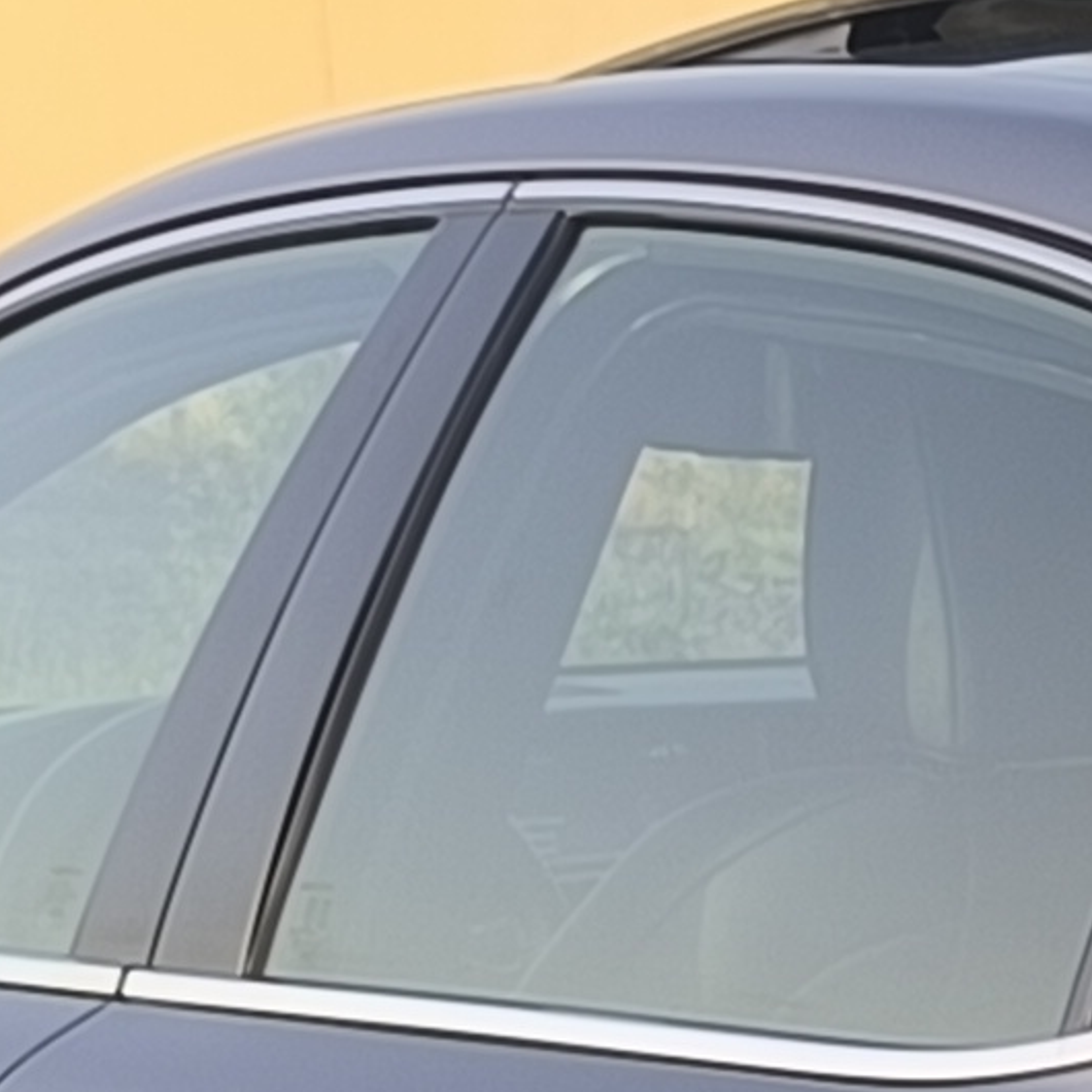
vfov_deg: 8.5
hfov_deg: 8.1
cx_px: 2330
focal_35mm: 204
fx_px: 7281
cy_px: 1391
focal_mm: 6.14
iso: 50
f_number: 1.65
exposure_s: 1/213
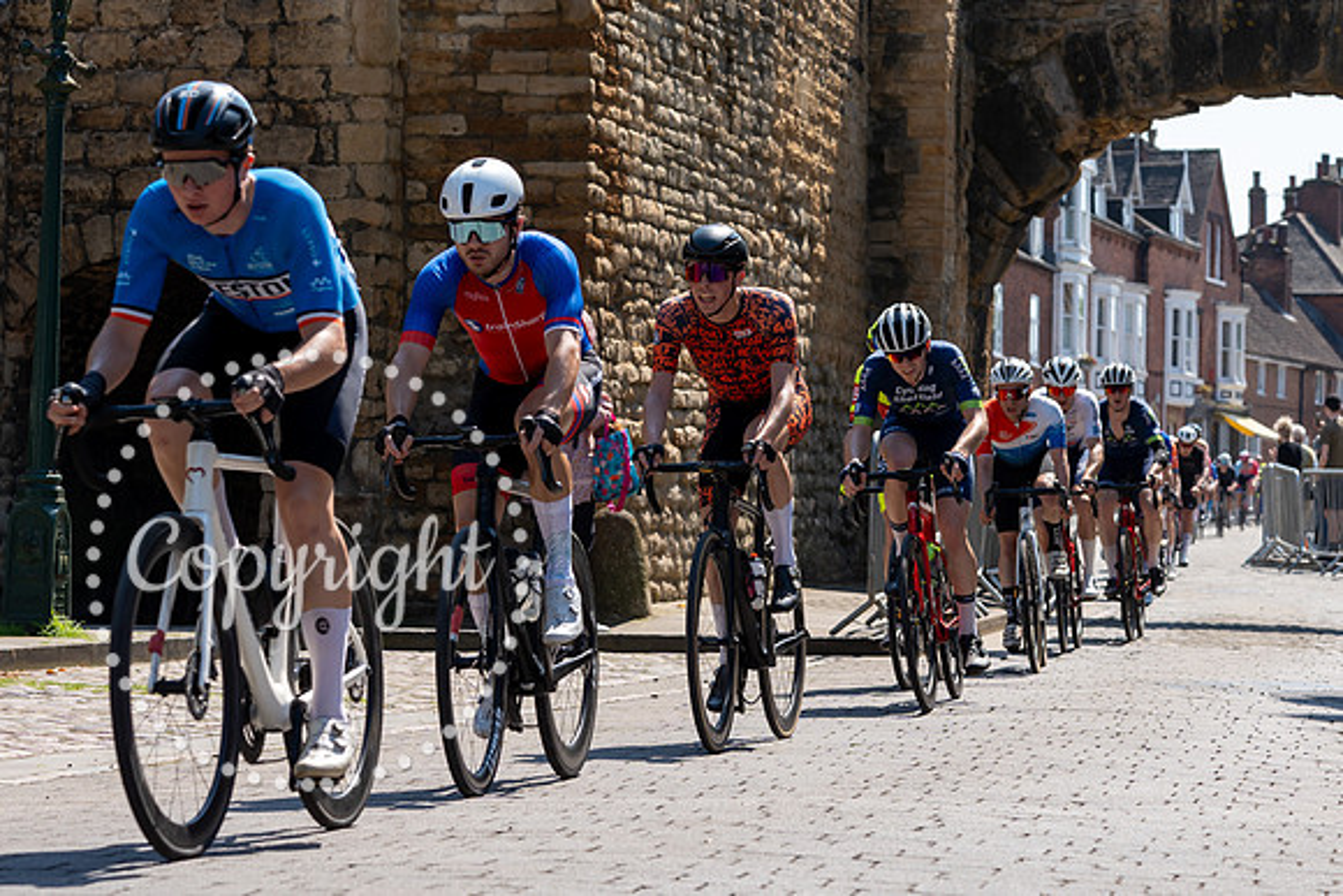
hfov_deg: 17.3
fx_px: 4412
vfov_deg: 11.6
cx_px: 590
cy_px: 349
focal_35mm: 118
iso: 160
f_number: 5
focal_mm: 75
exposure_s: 1/800
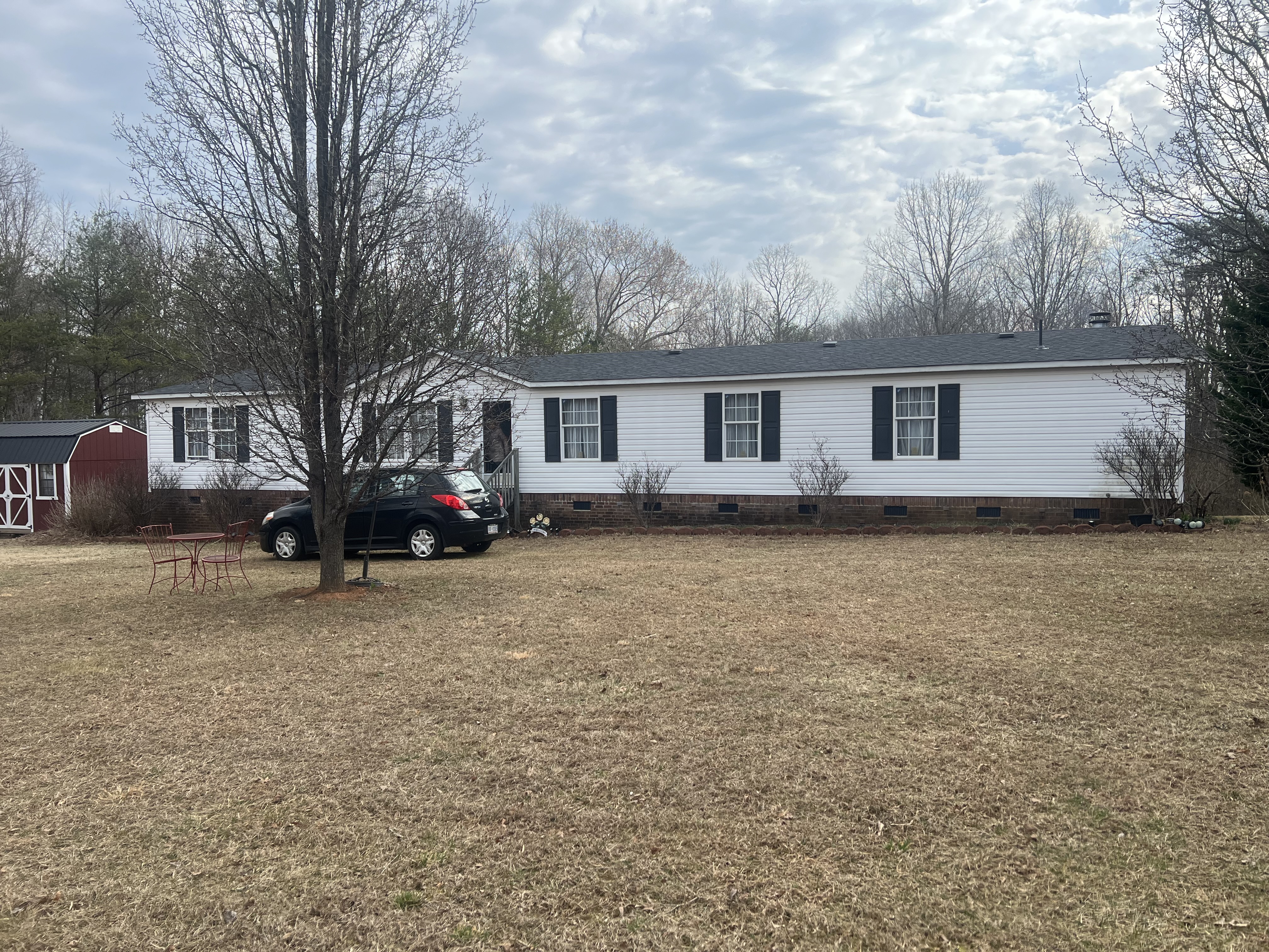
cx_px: 634
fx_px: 953
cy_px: 476
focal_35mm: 26
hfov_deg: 67.3
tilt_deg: -2.9
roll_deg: +0.2
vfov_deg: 53.1
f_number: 1.5
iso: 50
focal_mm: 5.7
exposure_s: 1/2762
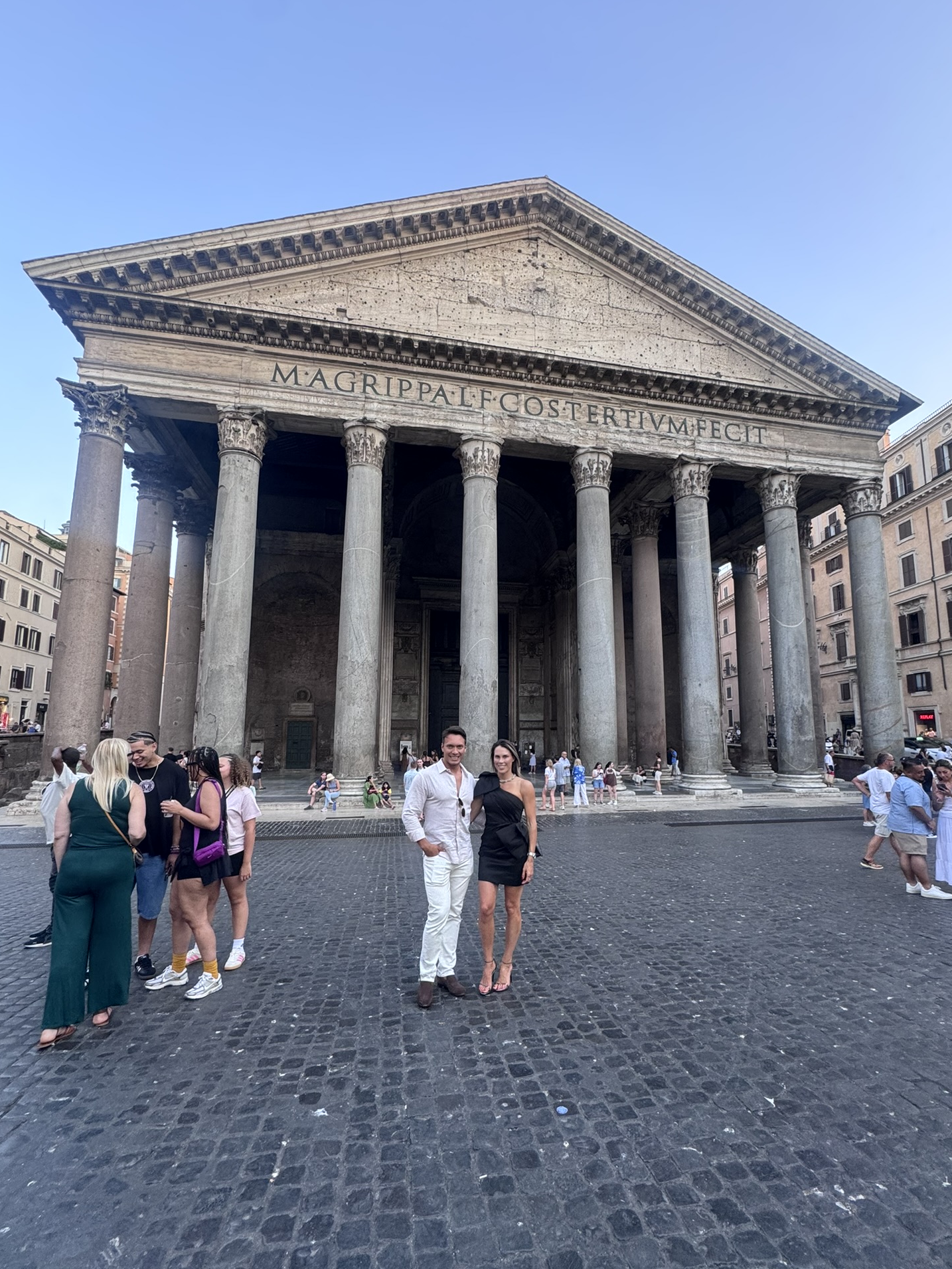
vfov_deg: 98.1
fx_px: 550
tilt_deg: +8.3
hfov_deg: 81.7
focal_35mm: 15
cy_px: 663
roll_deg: +0.8
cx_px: 497
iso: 160
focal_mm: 2.22
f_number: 2.2
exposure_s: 1/99
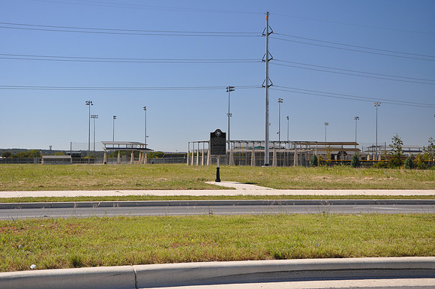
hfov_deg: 33.4
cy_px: 144
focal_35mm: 60
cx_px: 218
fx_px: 724
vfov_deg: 22.6
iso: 200
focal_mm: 40
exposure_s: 1/250
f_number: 8
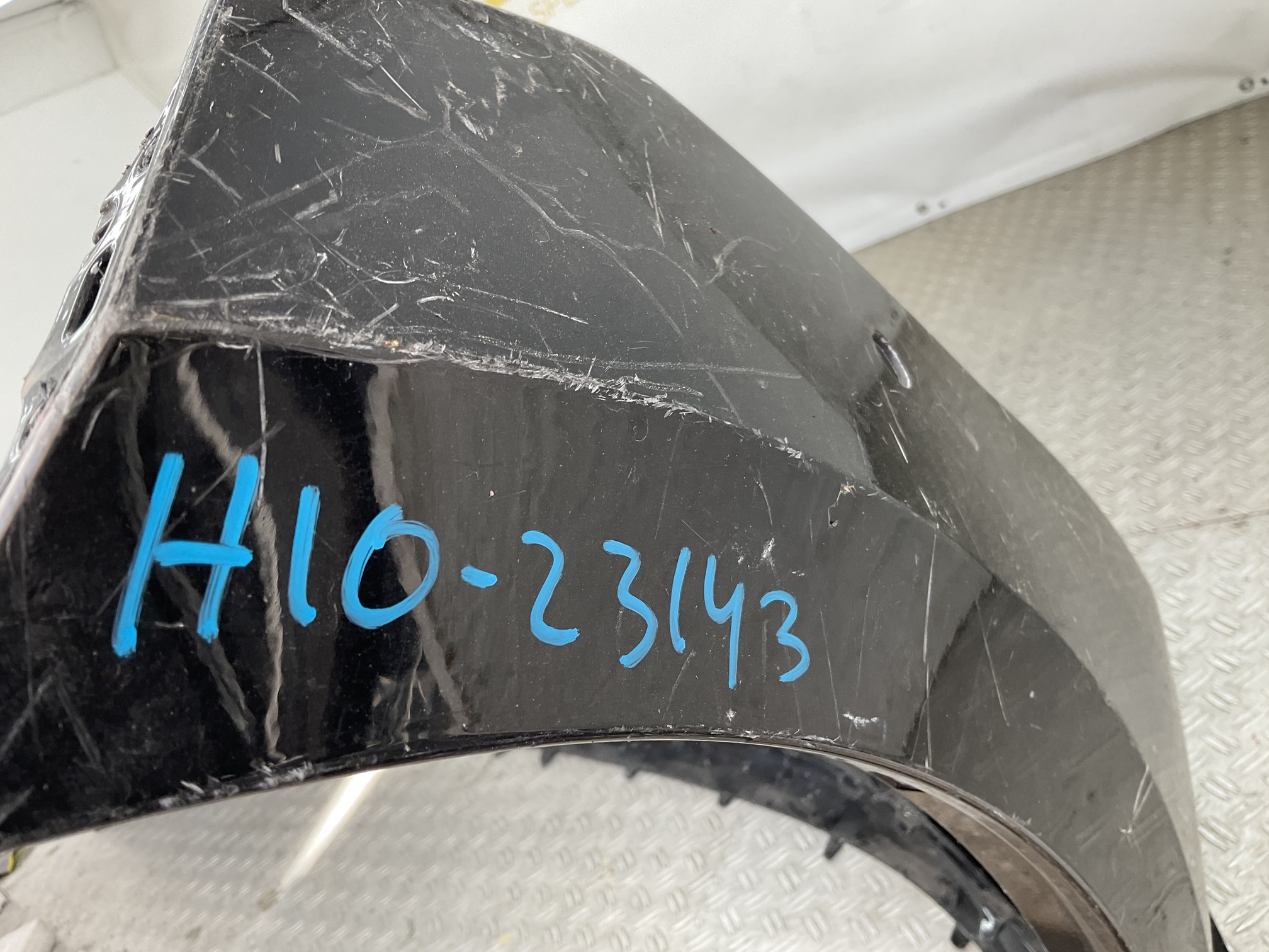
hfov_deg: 61.7
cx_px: 634
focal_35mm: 29
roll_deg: +31.4
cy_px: 476
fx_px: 1063
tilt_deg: -21.2
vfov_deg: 48.2
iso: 32
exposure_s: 1/100
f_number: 1.8
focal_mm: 3
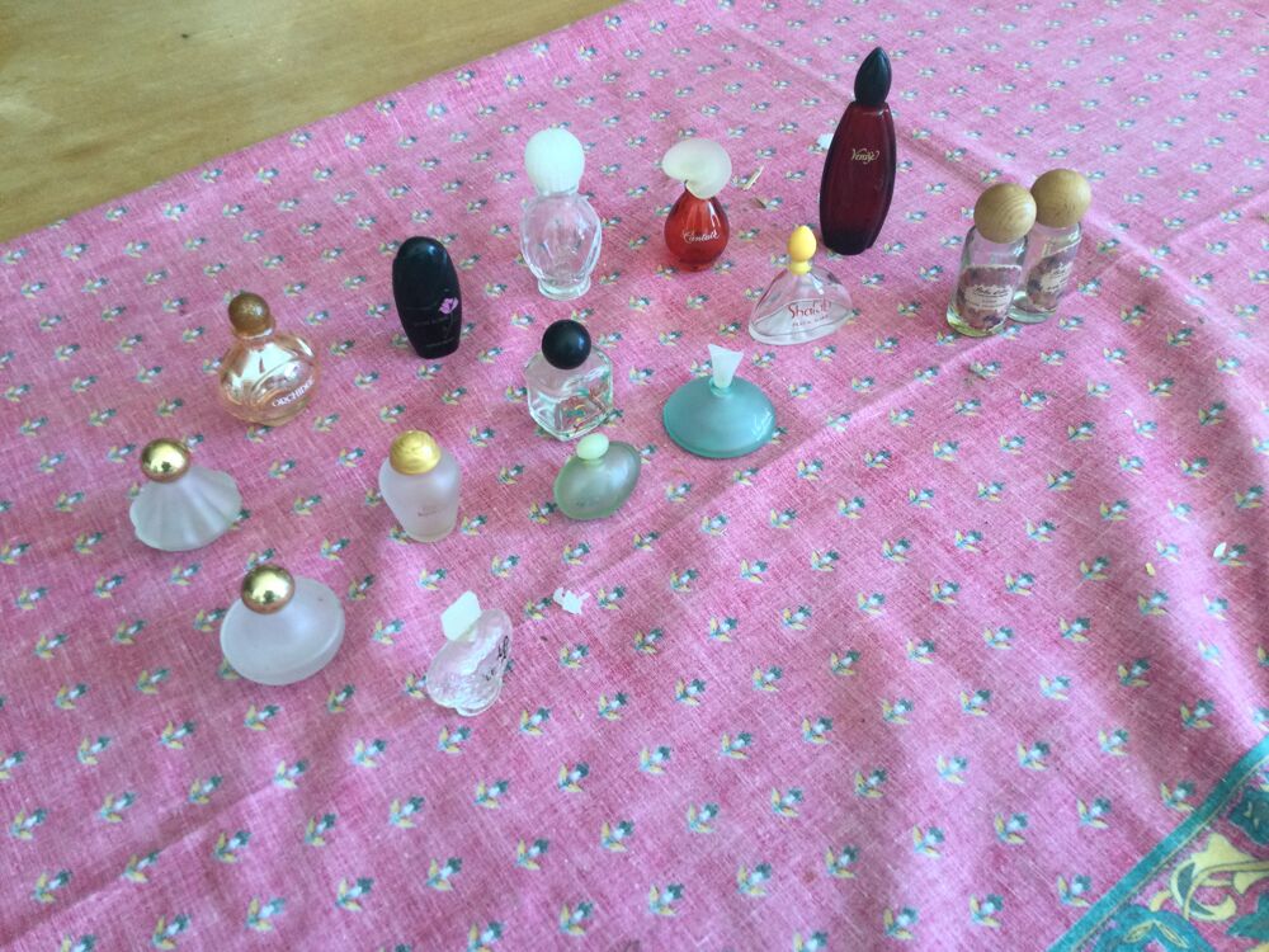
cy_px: 476
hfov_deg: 58.4
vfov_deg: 45.4
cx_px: 634
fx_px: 1136
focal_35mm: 31
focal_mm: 3.3
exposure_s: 1/33
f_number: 2.4
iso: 32
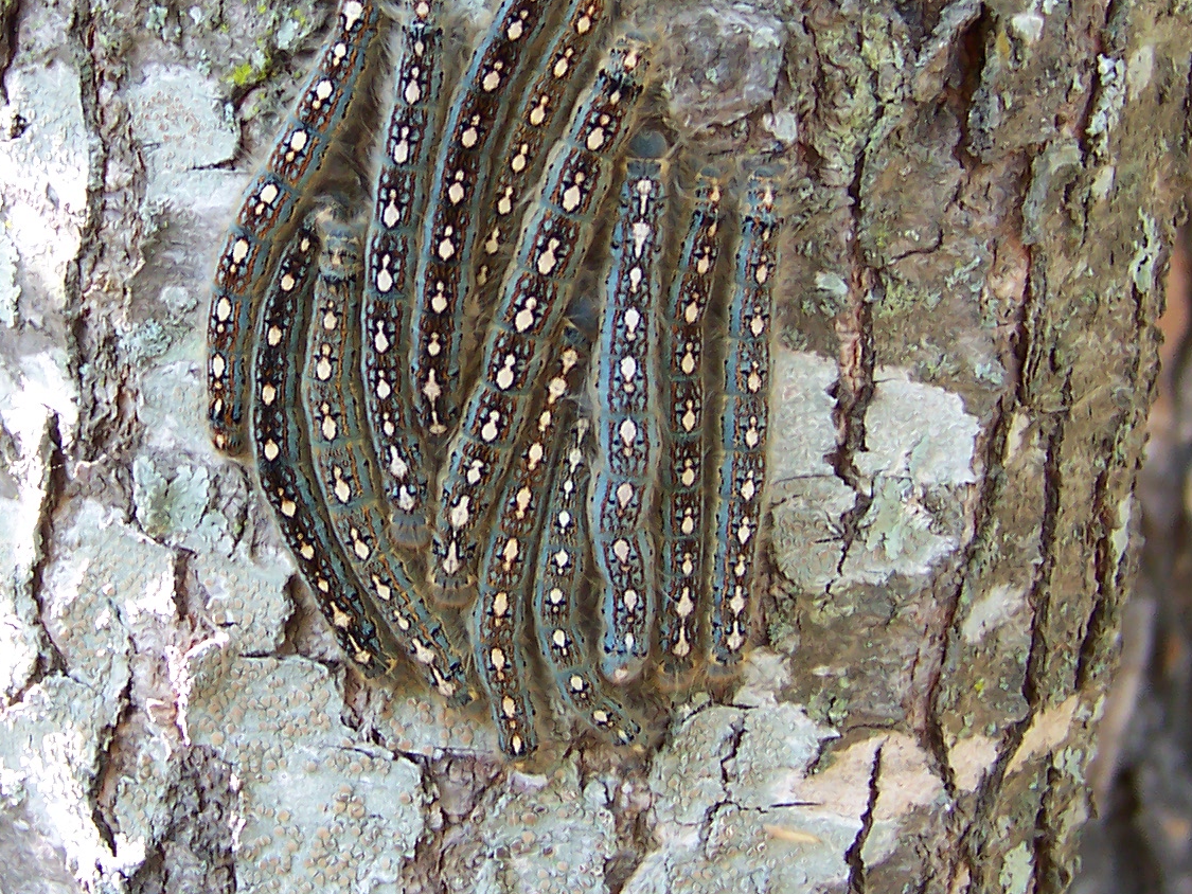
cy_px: 302
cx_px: 459
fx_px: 2239
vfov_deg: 22.5
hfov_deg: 29.7
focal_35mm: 65
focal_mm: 5.6
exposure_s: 1/45
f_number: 2.8
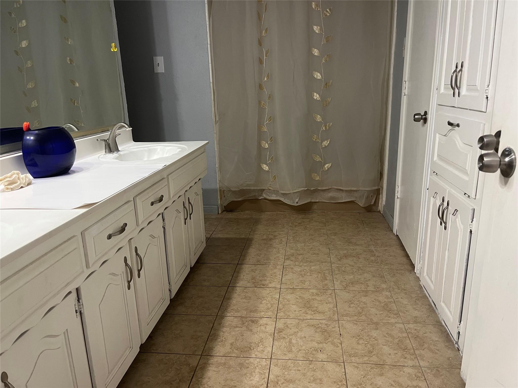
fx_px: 389
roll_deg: +1.6
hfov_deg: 67.3
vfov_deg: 53.1
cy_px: 194
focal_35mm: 26
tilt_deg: -16.8
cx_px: 259
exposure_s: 1/60
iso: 200
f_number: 1.6
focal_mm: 5.1
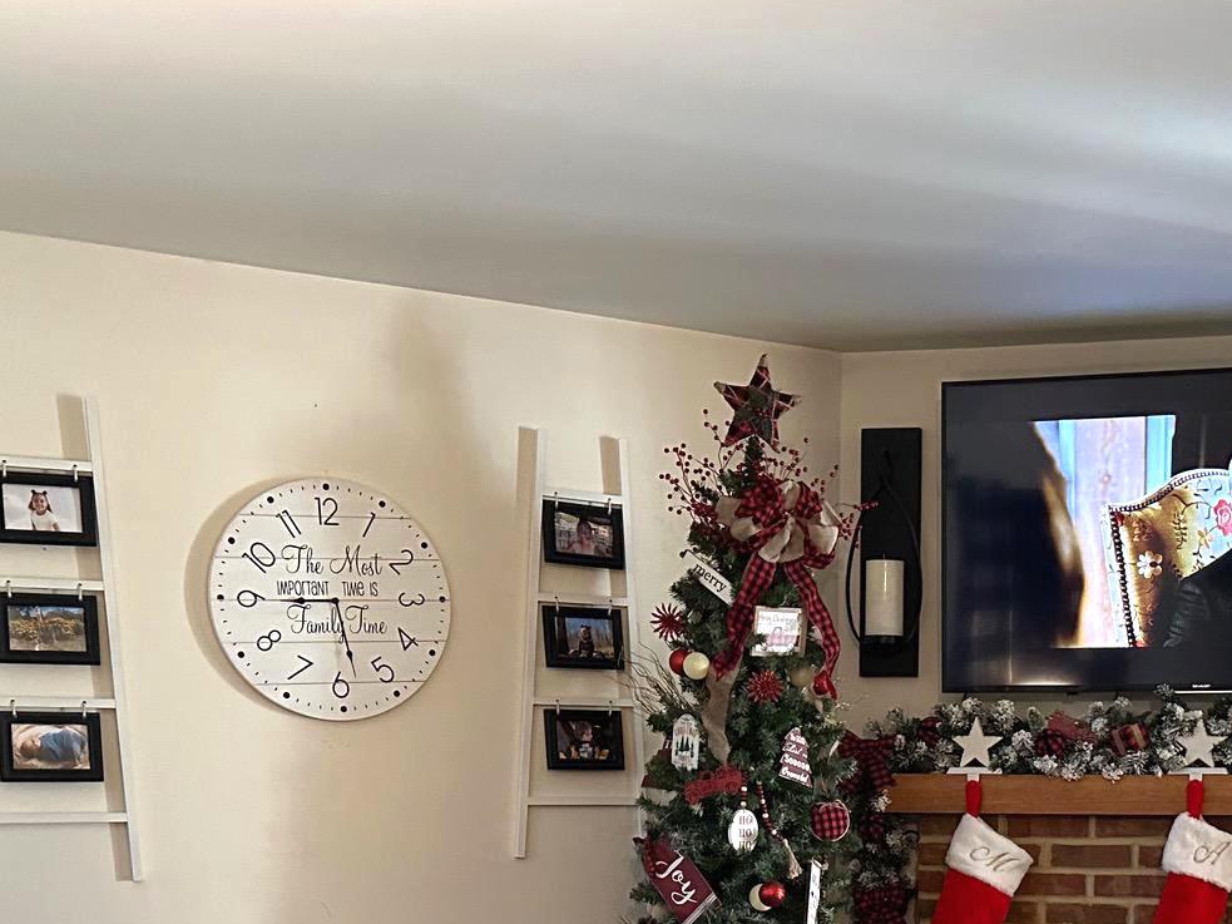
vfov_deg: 27.4
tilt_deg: -5.7
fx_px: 1779
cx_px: 862
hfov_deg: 37.6
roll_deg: +0.2
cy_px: 932
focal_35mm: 50
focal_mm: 6.86
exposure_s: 1/40
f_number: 1.78
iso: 640
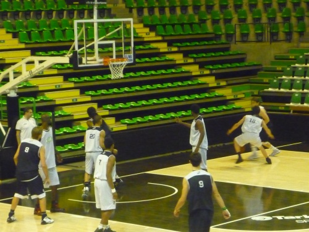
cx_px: 154
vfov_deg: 14.8
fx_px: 893
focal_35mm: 100
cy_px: 116
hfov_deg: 19.6
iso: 1600
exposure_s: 1/60
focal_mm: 16.5
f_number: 5.1
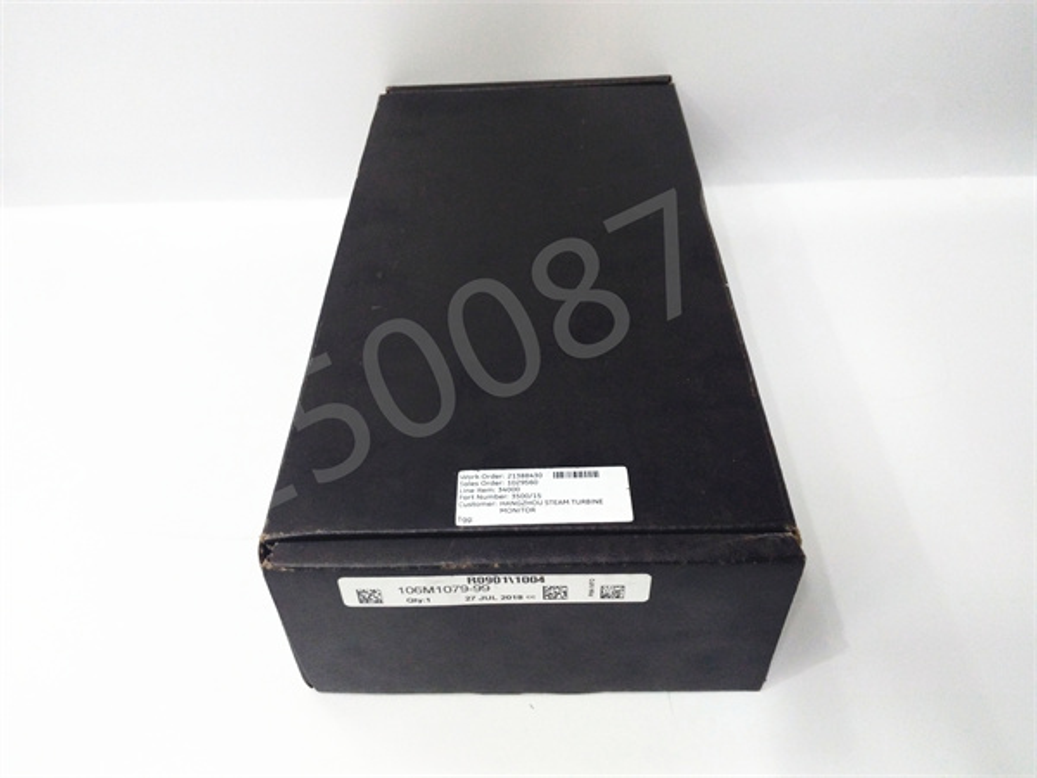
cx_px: 518
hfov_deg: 65.3
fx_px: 809
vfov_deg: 51.4
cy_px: 389
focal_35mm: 27
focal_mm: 3.79
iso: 396
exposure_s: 1/33
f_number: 2
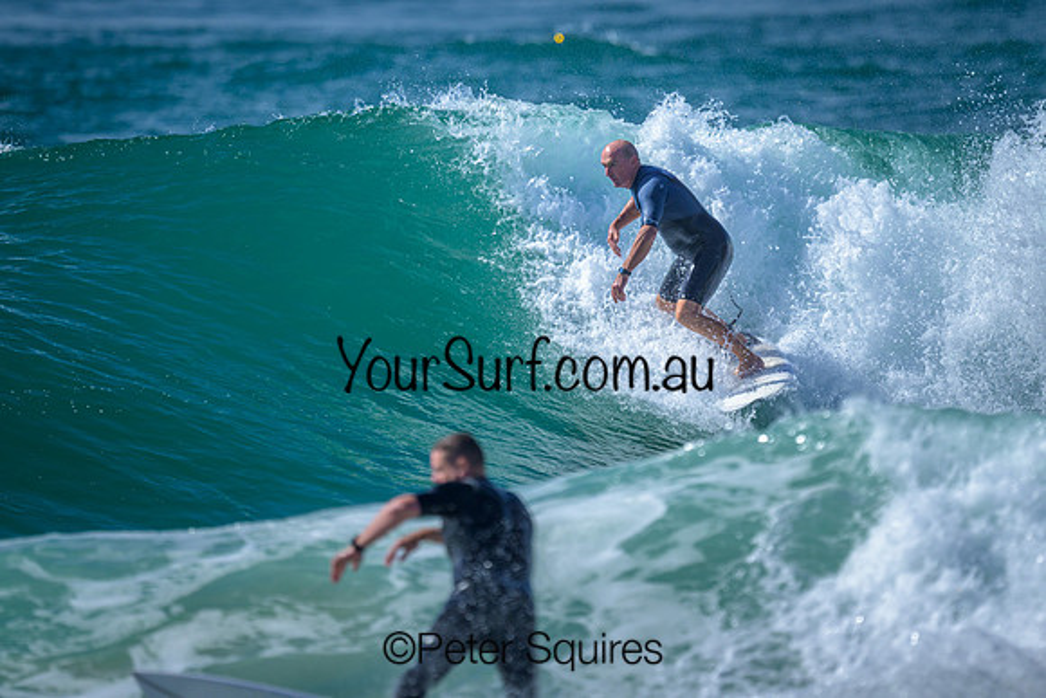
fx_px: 31939
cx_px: 486
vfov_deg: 1.3
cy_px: 225
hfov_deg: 1.9
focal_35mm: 1099
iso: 250
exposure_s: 1/2000
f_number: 6.3
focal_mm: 800
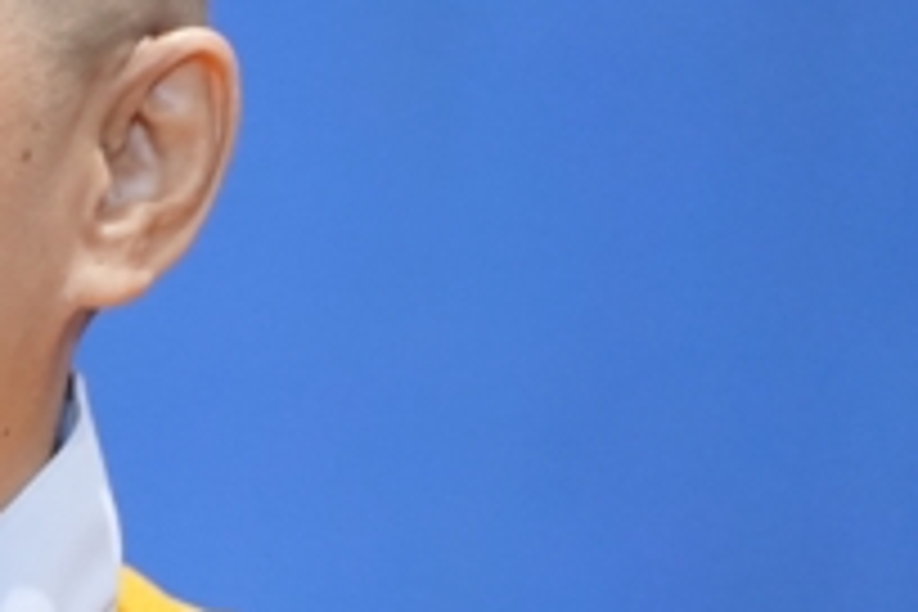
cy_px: 698
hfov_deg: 3.7
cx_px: -1082
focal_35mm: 555
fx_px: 14151
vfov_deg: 2.5
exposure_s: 1/160
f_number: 2.8
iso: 3200
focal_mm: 116
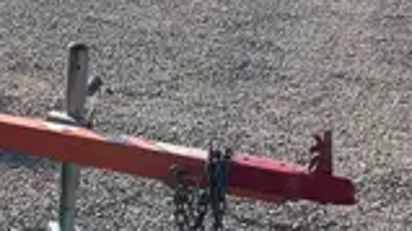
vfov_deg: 11.6
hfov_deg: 18.1
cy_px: -160
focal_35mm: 98
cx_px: -290
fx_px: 1069
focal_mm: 5.1
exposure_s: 1/5556
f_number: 1.6
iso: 50
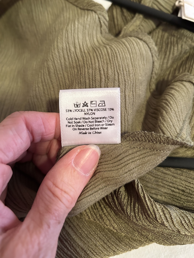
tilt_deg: -69.4
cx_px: 97
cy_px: 129
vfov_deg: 67.3
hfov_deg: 53.1
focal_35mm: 26
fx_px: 194
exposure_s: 1/50
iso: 500
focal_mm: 5.7
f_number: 1.5
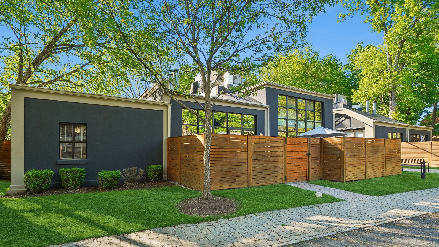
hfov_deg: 92.7
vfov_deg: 60.9
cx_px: 221
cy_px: 137
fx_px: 210
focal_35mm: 18
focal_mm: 17
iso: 200
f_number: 9
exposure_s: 1/40
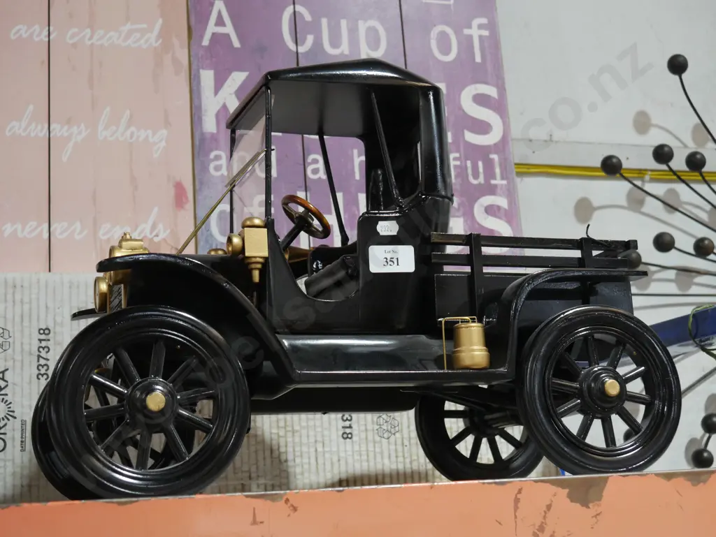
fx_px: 1200
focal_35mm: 58
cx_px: 358
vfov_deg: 25.3
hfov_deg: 33.2
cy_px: 268
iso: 1250
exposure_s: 1/60
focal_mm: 29
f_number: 5.4
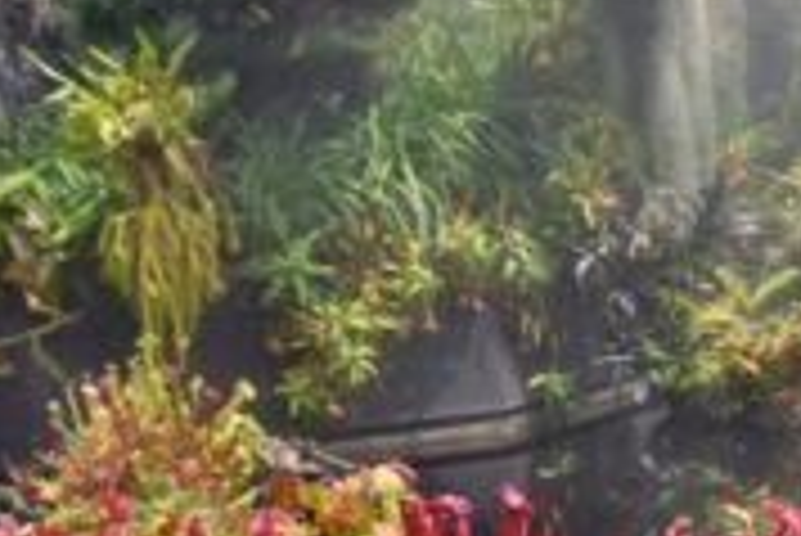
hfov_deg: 19.4
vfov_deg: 13.7
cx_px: 1035
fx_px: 2160
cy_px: 646
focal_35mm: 97
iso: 100
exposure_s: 1/200
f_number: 5
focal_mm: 18
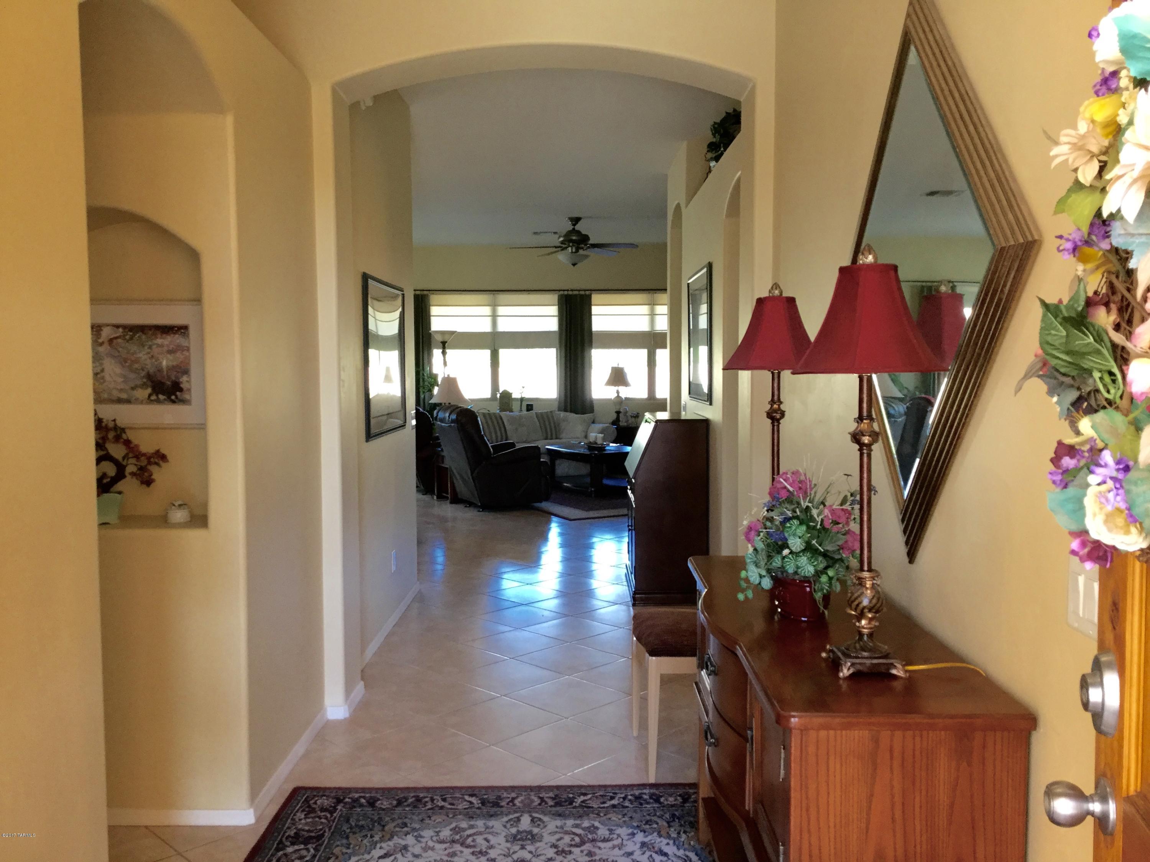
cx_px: 575
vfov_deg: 45.4
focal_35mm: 31
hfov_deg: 58.4
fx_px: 1030
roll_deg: +0.2
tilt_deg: -4.8
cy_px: 431
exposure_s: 1/30
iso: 64
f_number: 2.4
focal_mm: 3.3
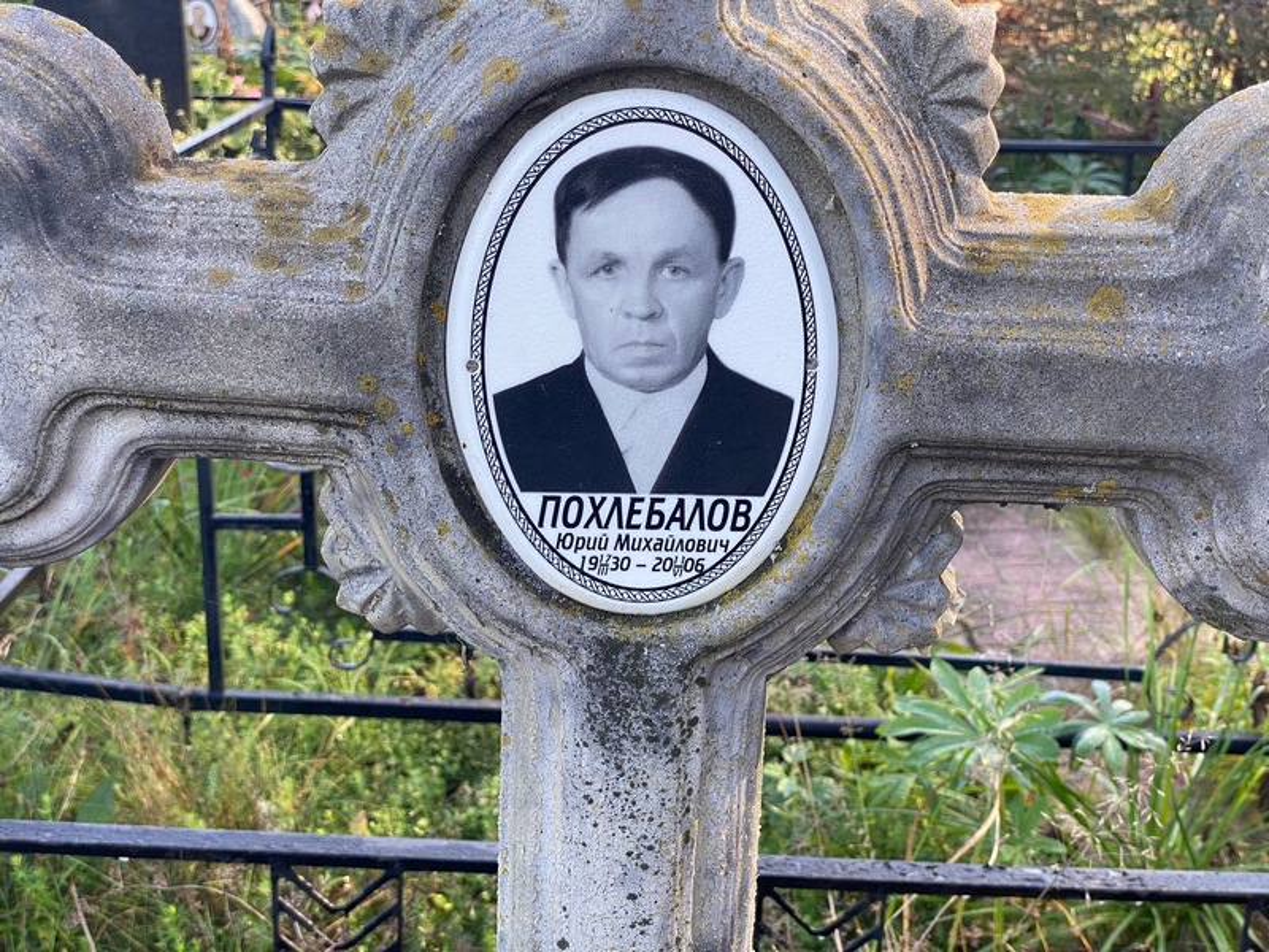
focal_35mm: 52
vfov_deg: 28.0
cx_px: 634
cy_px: 476
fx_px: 1906
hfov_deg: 36.8
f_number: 2
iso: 25
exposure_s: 1/122
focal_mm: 6
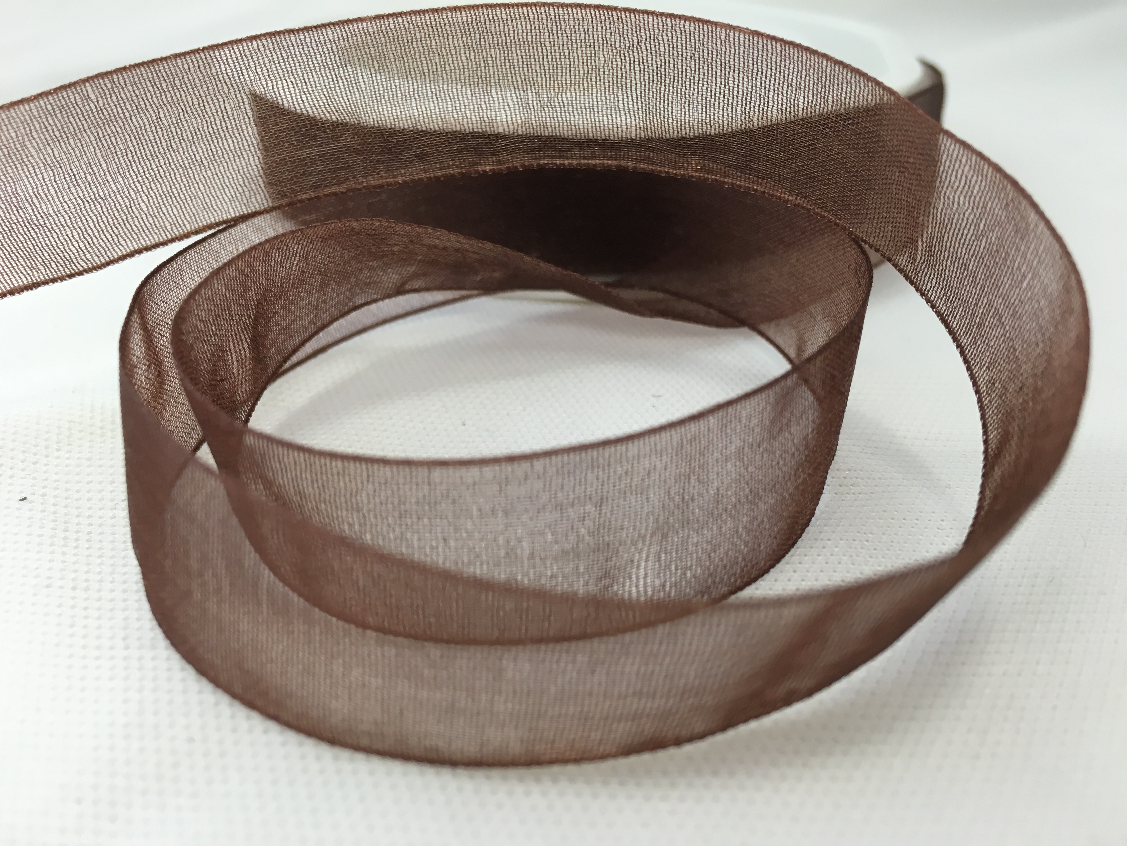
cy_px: 423
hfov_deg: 61.7
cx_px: 564
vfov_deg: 48.2
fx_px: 944
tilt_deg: -29.1
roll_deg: -0.1
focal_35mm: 29
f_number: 2.2
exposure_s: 1/33
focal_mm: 4.15
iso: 40
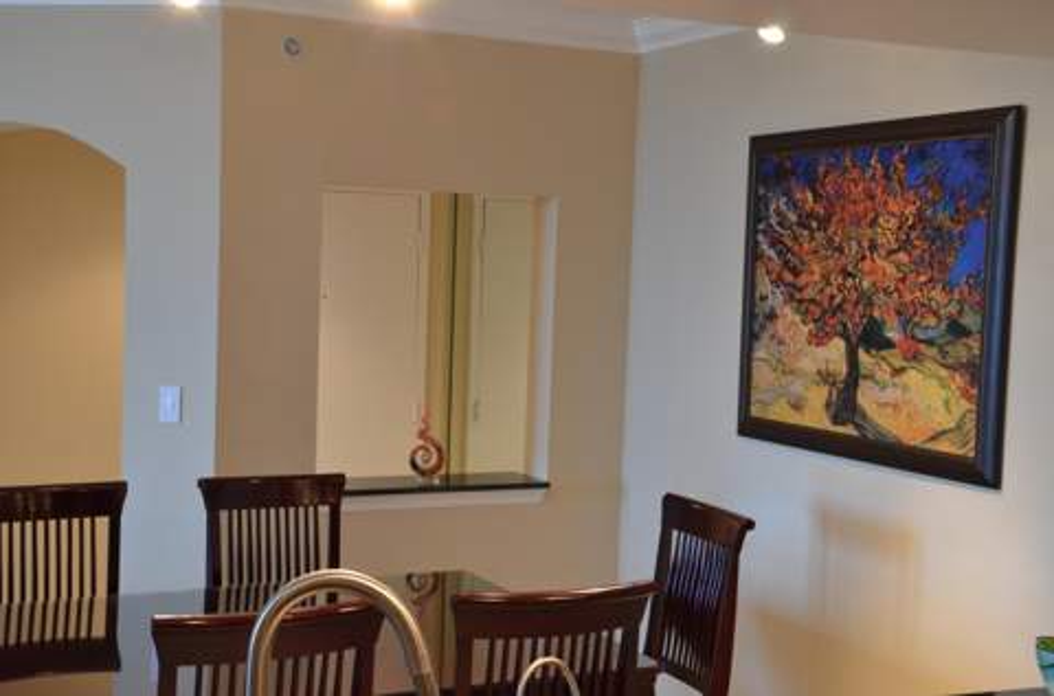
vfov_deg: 26.3
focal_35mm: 51
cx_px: 527
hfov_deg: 39.0
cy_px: 348
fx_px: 1489
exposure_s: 1/8
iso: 640
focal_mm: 34
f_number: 8
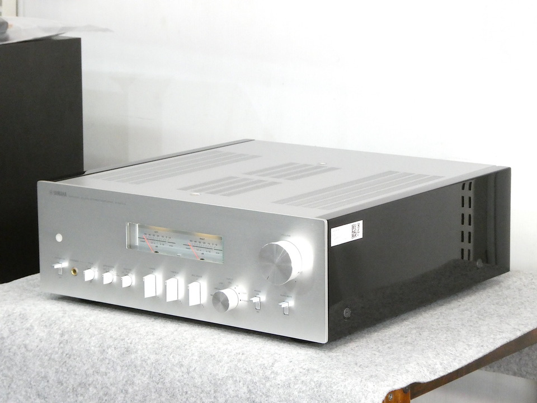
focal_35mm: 106
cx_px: 268
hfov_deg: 18.5
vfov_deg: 14.0
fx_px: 1644
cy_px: 202
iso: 1250
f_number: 5.1
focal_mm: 19
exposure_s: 1/80
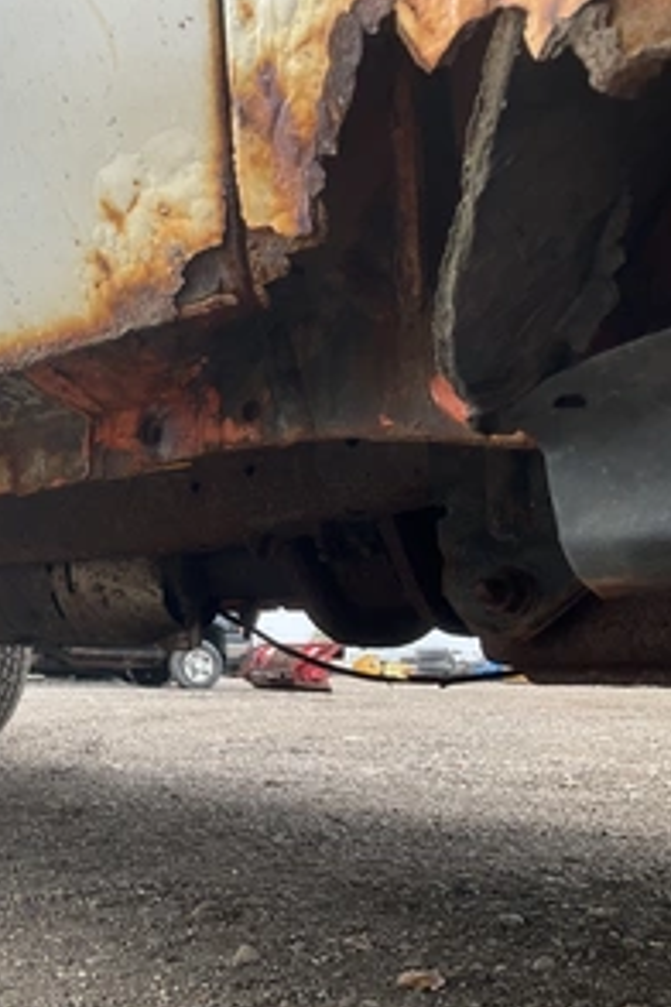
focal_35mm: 41
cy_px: 504
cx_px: 17
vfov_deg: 47.4
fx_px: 1146
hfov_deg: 30.6
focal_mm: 3
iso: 20
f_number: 1.8
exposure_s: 1/122
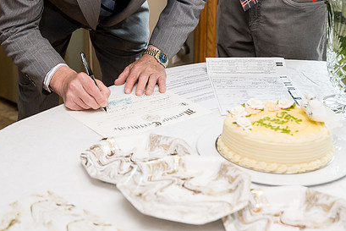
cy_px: 68
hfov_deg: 29.6
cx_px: 139
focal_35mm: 68
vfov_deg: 19.9
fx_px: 654
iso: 1600
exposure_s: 1/320
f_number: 4
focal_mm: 48
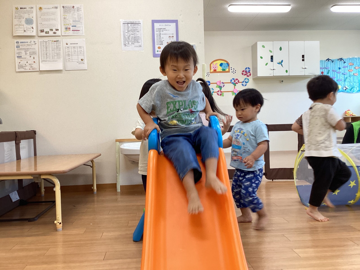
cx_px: 180
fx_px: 322
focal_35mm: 31
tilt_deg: -1.8
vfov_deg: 45.4
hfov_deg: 58.4
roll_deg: +2.4
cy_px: 135
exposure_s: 1/60
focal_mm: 3.3
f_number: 2.4
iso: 64
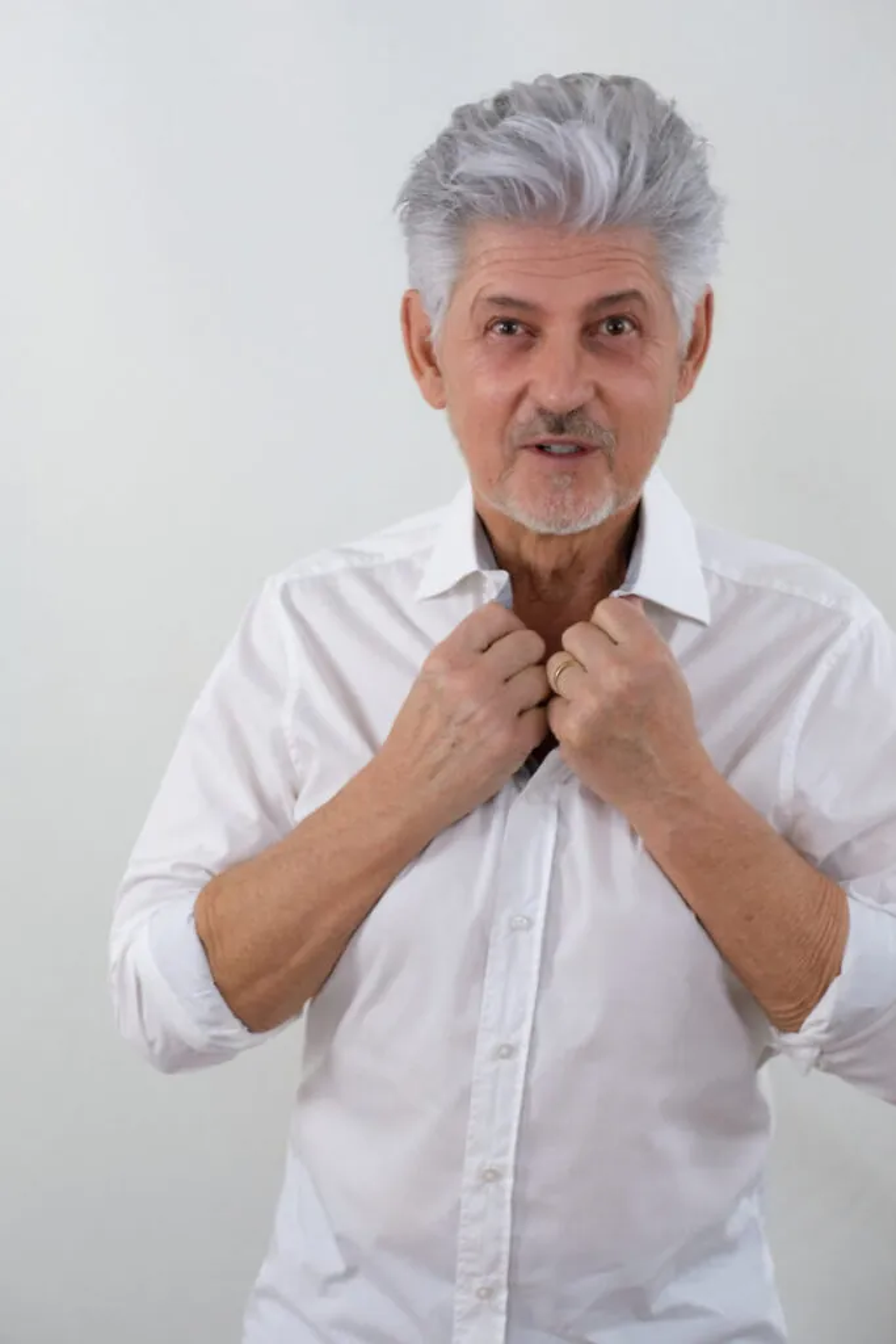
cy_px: 672
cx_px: 448
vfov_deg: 24.2
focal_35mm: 84
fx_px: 3135
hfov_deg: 16.3
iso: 500
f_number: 2.5
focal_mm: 56
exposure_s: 1/40
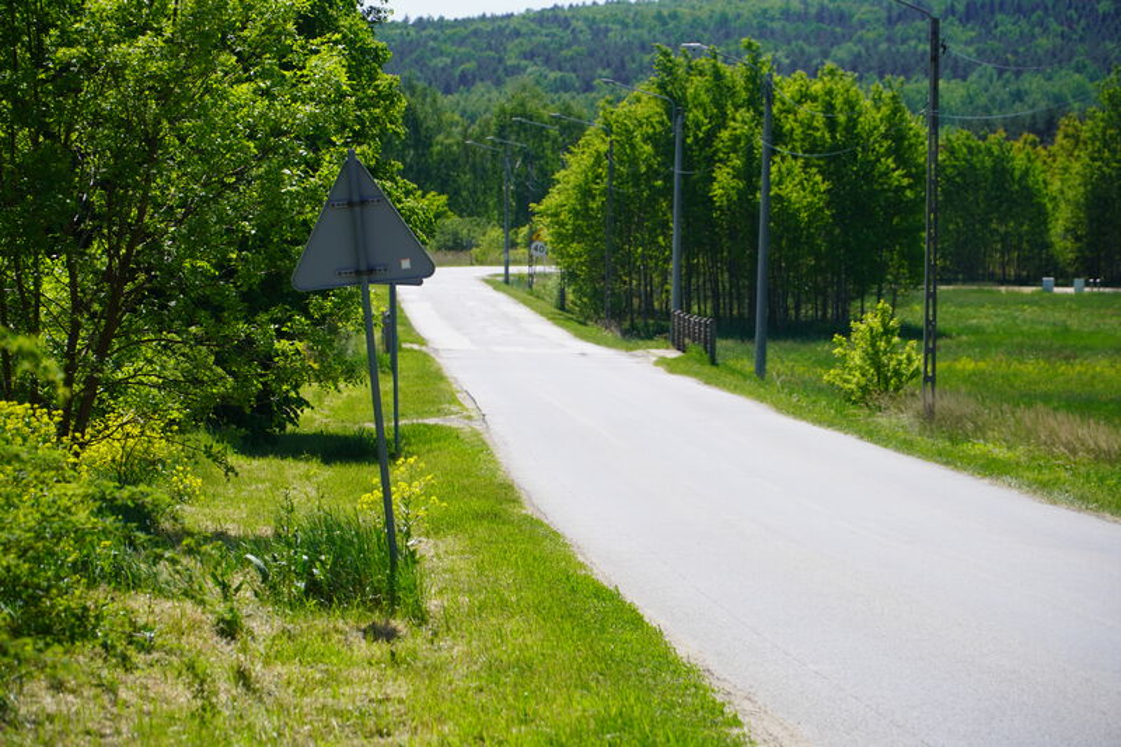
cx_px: 560
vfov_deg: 9.2
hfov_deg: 13.8
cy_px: 374
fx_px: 4623
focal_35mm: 148
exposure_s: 1/640
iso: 100
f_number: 5
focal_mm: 99
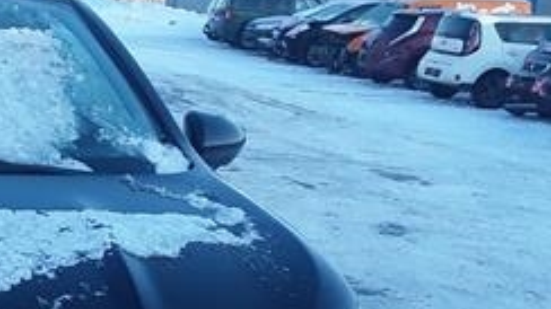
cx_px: 54
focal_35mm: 80
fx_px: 1168
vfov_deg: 14.9
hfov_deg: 25.7
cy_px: 291
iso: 40
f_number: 1.9
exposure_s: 1/318
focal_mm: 2.91
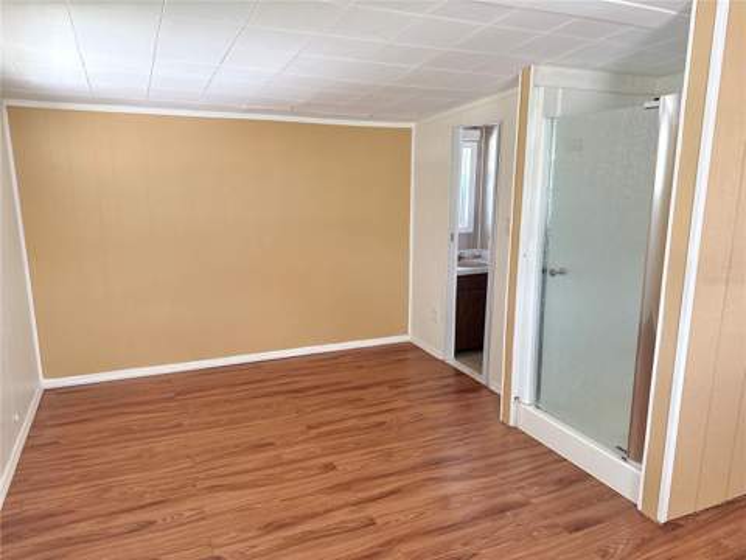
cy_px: 280
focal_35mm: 24
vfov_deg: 56.8
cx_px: 373
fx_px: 517
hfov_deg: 71.6
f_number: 1.78
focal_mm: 6.76
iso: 200
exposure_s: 1/103
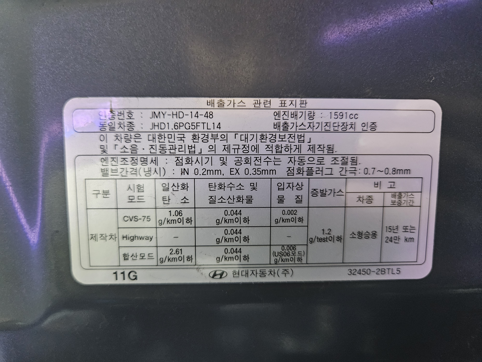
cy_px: 181
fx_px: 320
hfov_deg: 73.9
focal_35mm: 23
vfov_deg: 58.9
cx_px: 241
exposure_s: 1/120
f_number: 1.8
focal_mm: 5.4
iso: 1000
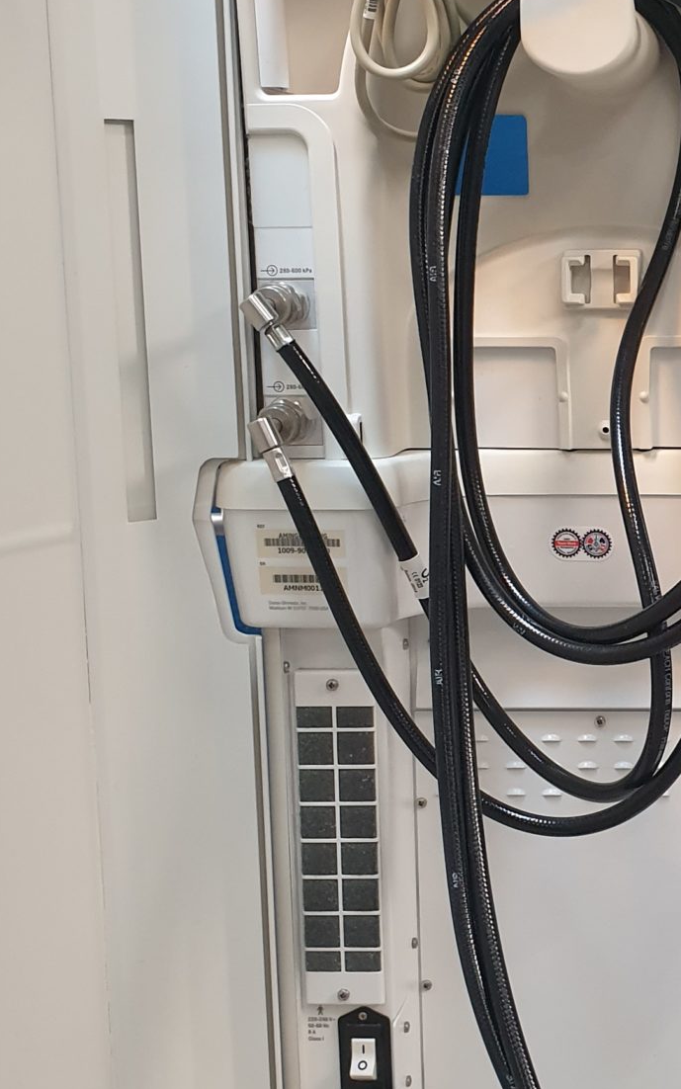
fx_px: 1900
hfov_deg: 19.6
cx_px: 713
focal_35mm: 64
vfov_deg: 32.0
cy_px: 556
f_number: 2.4
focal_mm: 4.3
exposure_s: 1/50
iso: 250
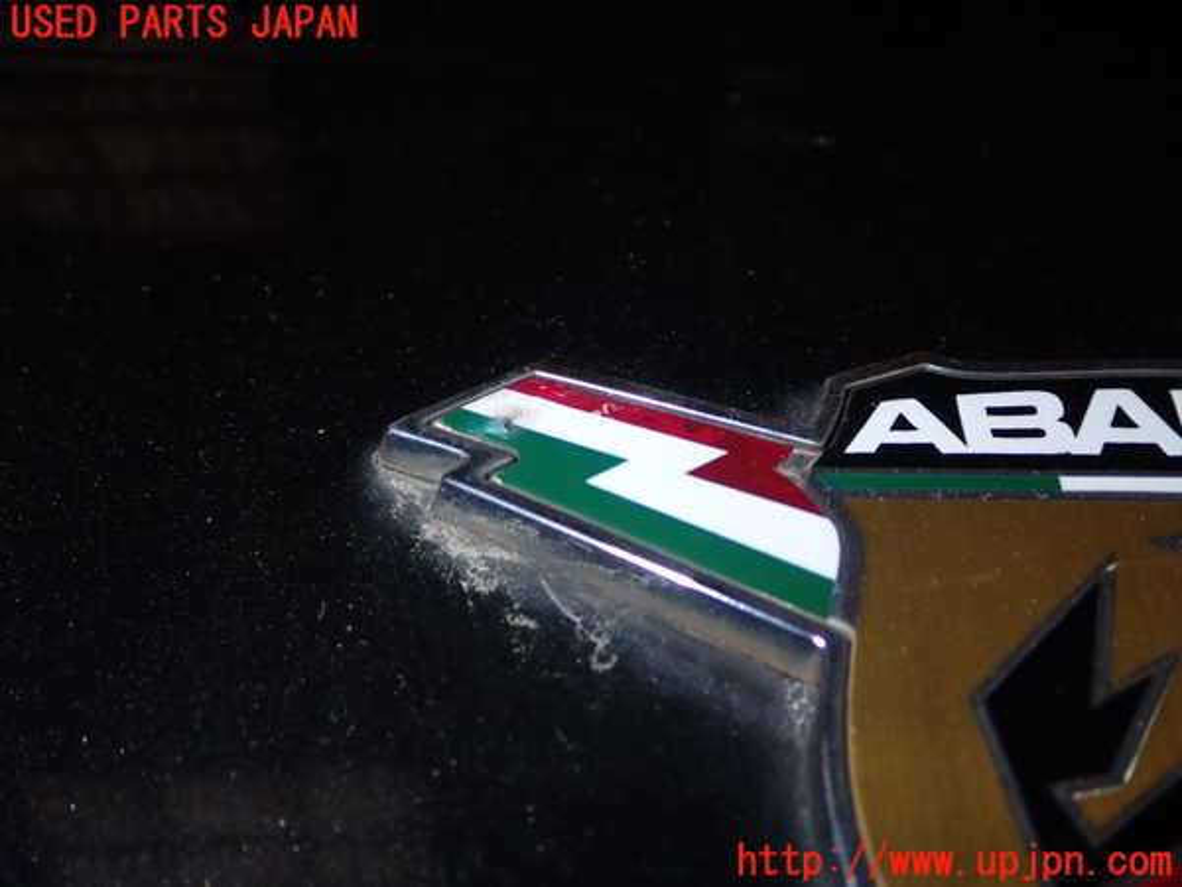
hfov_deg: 40.4
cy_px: 444
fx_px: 1605
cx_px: 591
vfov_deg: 30.9
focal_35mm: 47
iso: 200
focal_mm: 8.4
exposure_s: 1/50
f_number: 9
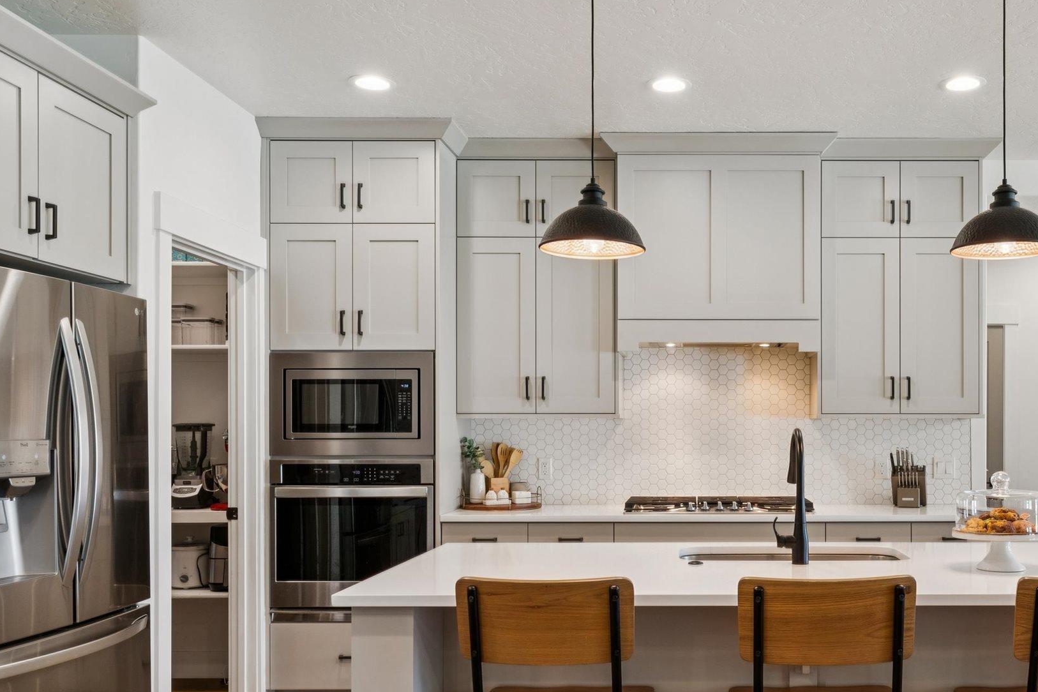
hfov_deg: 54.3
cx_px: 703
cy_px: 432
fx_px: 986
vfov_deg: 38.4
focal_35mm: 34
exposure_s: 1/5
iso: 400
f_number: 13
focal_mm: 18.1
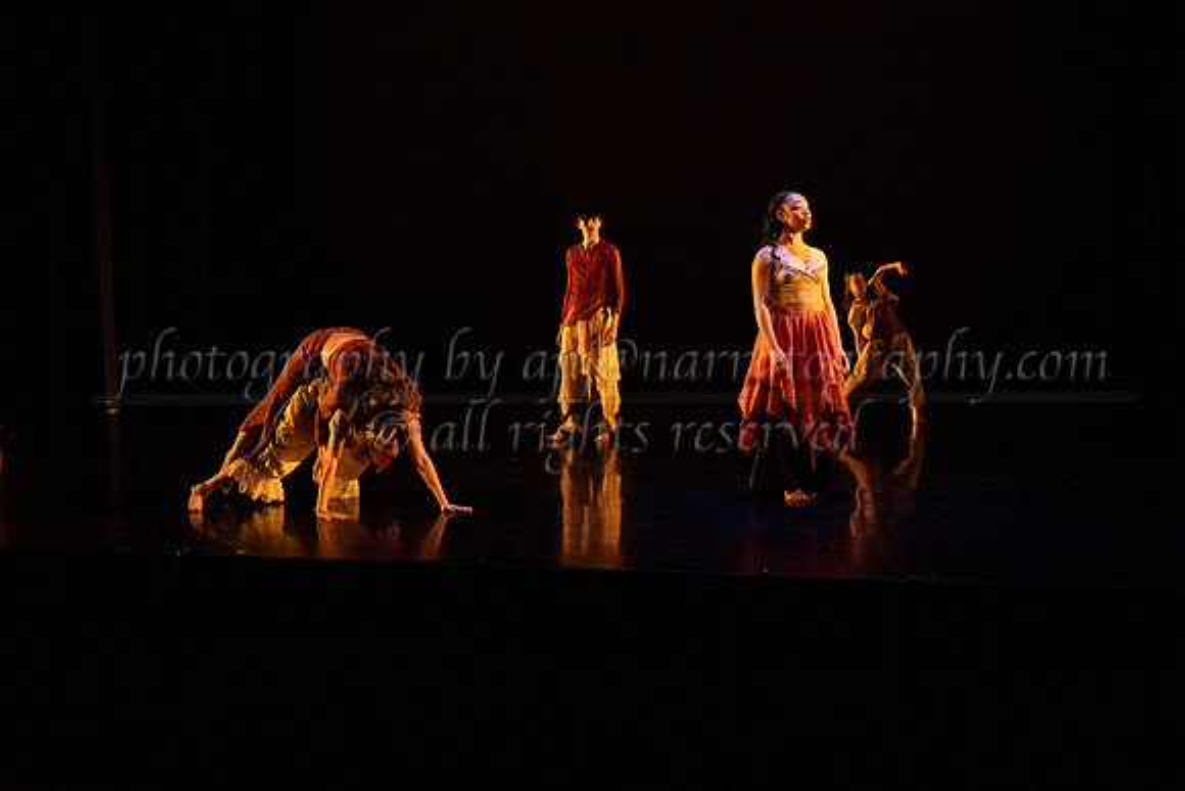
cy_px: 396
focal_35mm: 41
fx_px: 1350
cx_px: 529
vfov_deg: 32.7
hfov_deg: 47.3
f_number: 4
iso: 4000
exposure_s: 1/400
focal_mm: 37
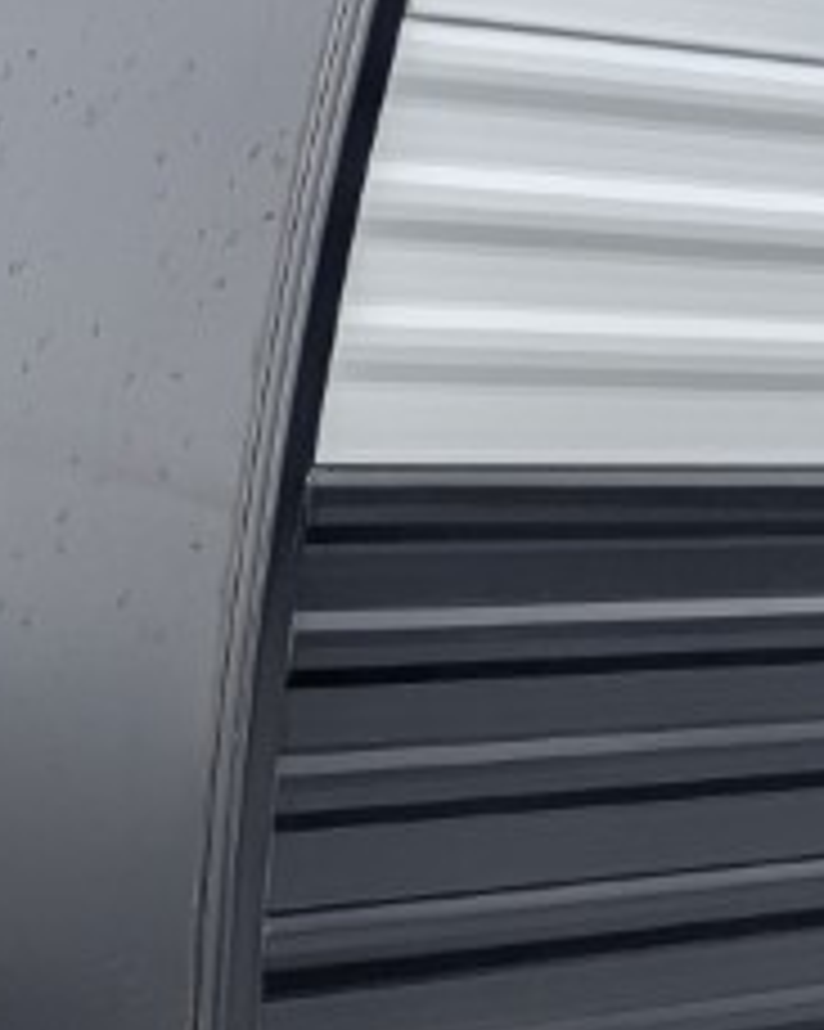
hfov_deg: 10.8
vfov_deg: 13.3
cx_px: 340
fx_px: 4362
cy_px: 1043
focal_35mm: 143
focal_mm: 6.81
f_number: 1.85
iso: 46
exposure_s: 1/1855
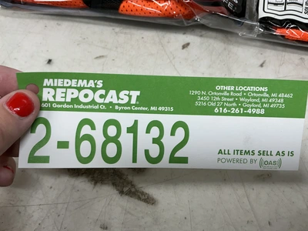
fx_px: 249
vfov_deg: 49.7
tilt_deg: -61.6
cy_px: 116
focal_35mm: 28
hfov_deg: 63.4
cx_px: 154
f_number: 1.8
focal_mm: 3
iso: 32
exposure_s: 1/120
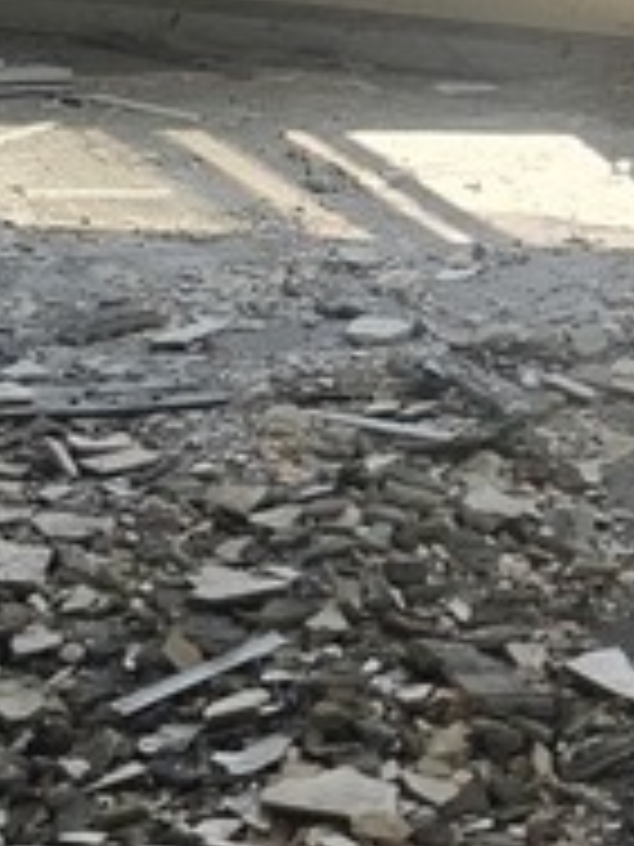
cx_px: 1138
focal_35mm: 132
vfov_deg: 13.2
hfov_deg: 10.6
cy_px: -756
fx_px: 3223
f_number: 1.7
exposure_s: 1/180
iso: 25
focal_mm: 6.3
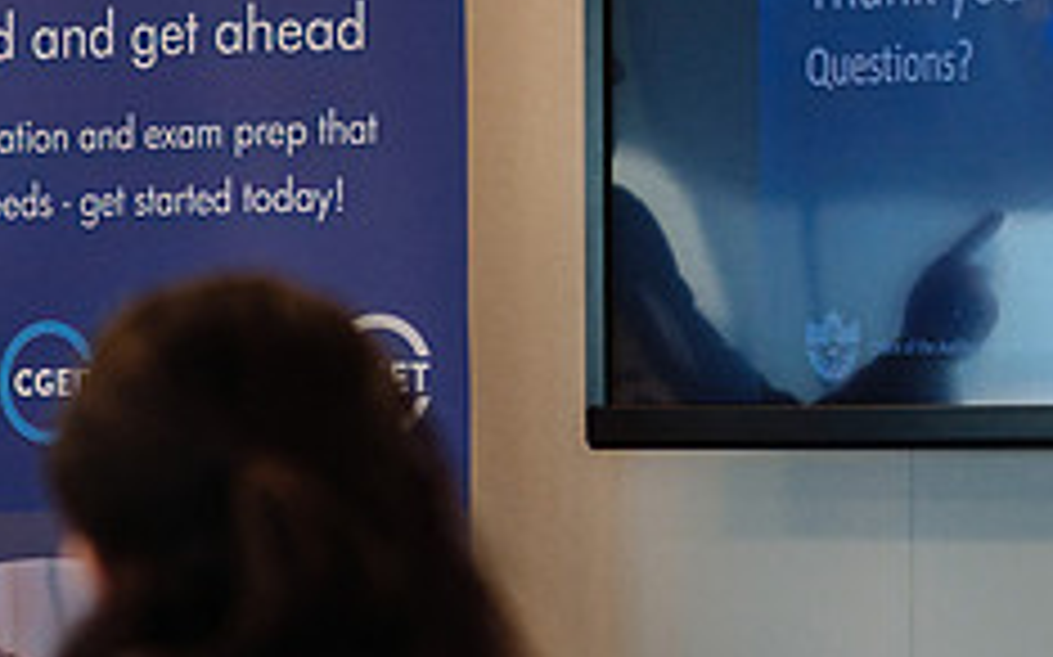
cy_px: 380
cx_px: -284
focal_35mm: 567
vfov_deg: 2.3
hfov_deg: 3.7
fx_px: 16264
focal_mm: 140
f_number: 2.8
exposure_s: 1/250
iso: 1250
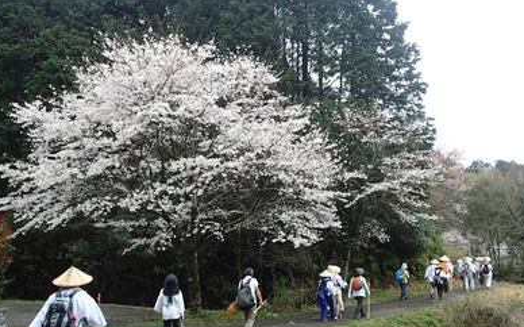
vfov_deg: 36.1
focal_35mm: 35
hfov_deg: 55.4
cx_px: 262
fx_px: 500
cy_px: 197
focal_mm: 5.87
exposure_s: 1/100
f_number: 3.2
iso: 100
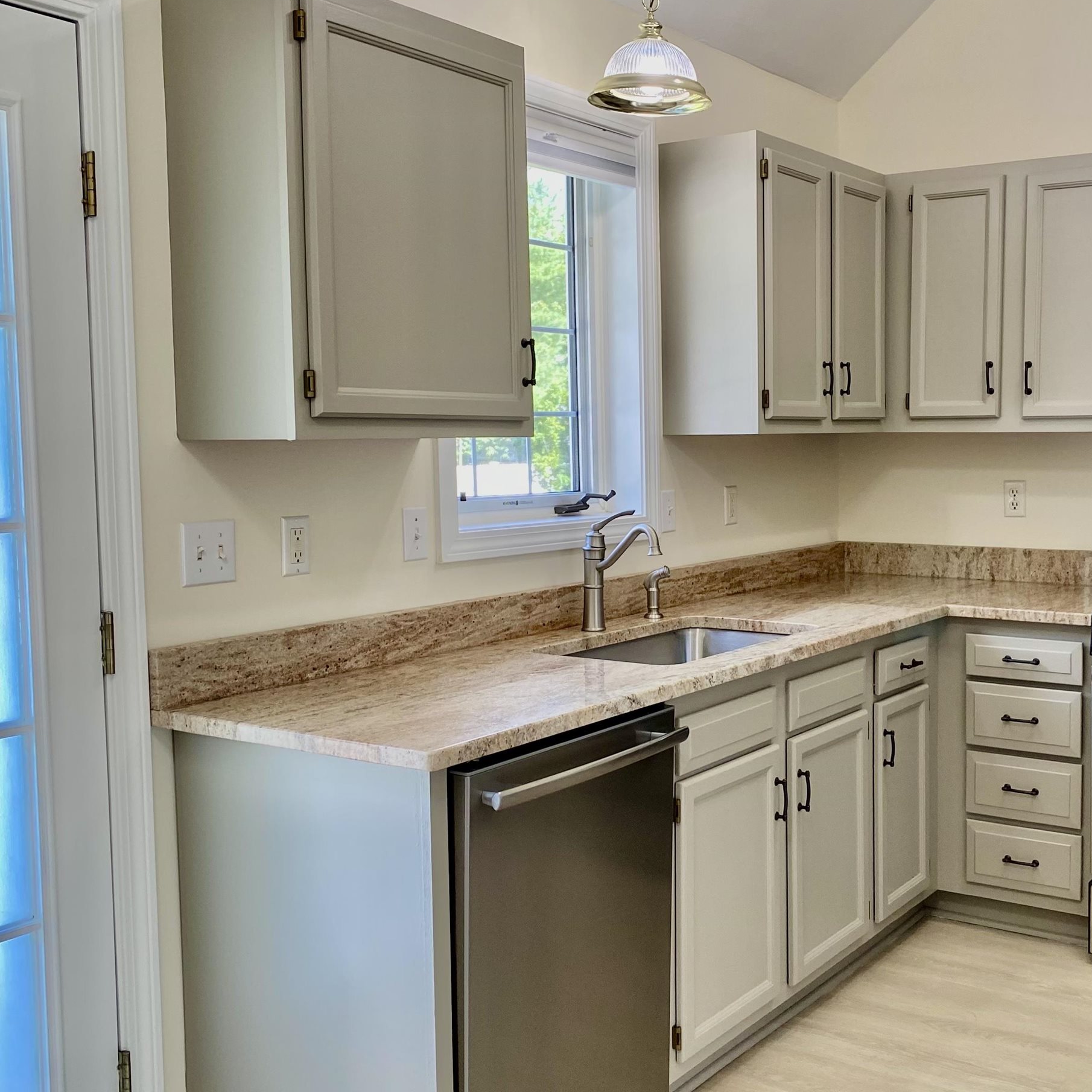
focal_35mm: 39
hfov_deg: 42.3
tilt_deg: -5.9
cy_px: 551
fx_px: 1392
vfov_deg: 42.8
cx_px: 724
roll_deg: +0.3
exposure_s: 1/120
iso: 100
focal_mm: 4.25
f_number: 1.8
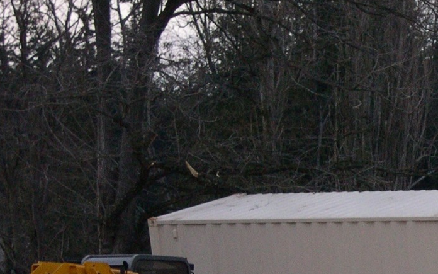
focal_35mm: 183
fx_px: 2184
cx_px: 457
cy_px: 303
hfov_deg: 11.3
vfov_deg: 7.1
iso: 400
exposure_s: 1/60
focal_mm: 16.3
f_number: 4
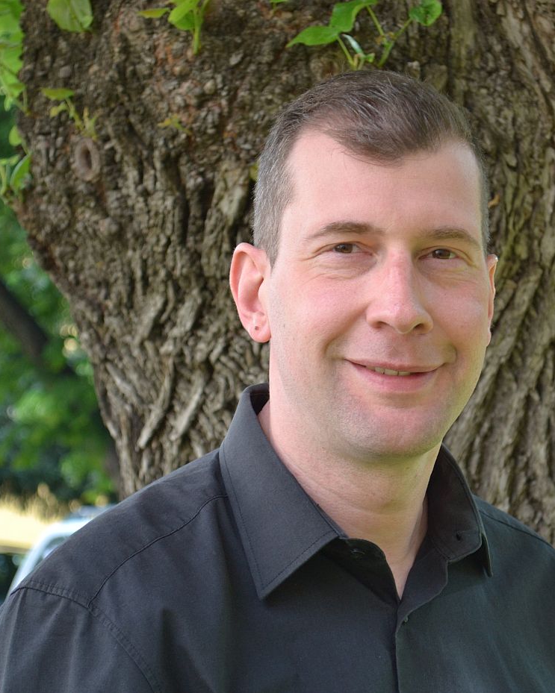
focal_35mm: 117
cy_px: 347
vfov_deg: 16.5
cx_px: 353
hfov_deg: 13.2
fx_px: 2397
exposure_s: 1/125
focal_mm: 55
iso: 360
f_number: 5.6
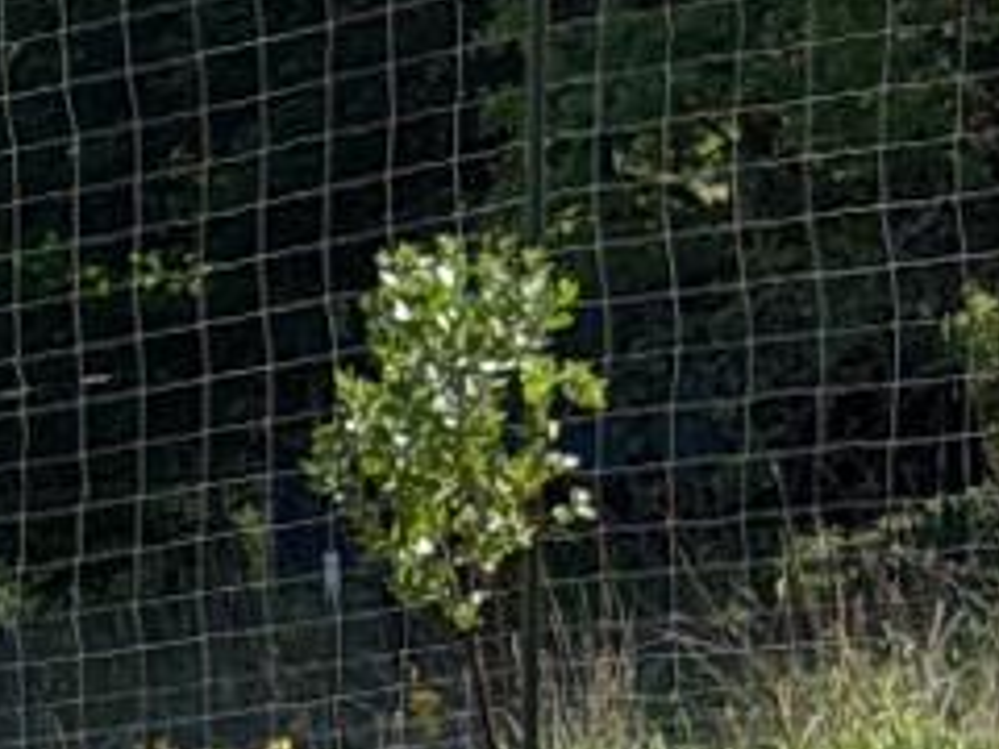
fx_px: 8658
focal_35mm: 300
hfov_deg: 6.1
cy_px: 1392
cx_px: -2060
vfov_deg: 4.9
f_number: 1.78
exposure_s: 1/2208
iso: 64
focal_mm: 6.76
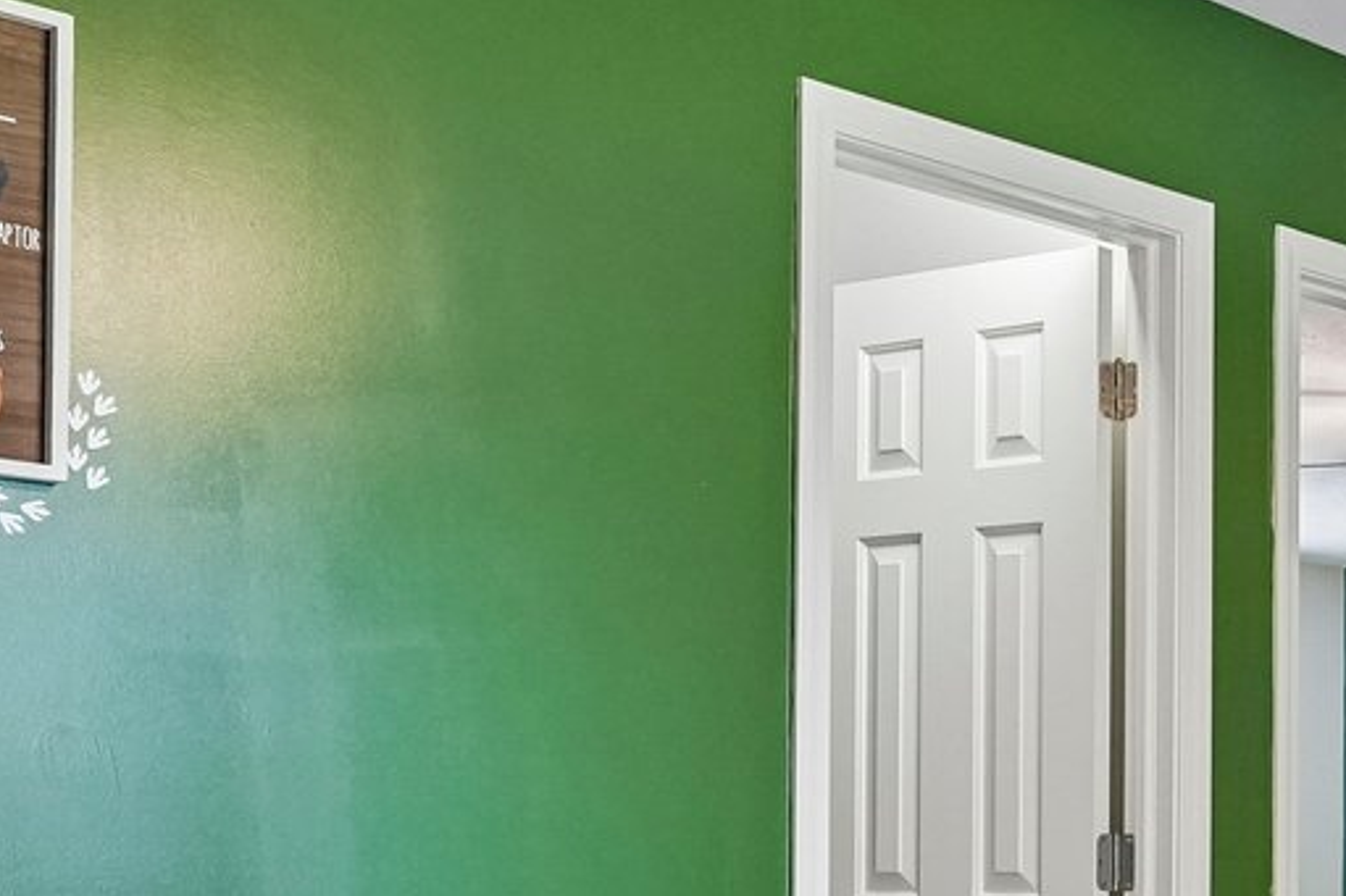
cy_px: 887
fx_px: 2392
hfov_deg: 27.9
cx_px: 1575
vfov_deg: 20.6
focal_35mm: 64
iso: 2000
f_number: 8
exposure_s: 1/30
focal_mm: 16
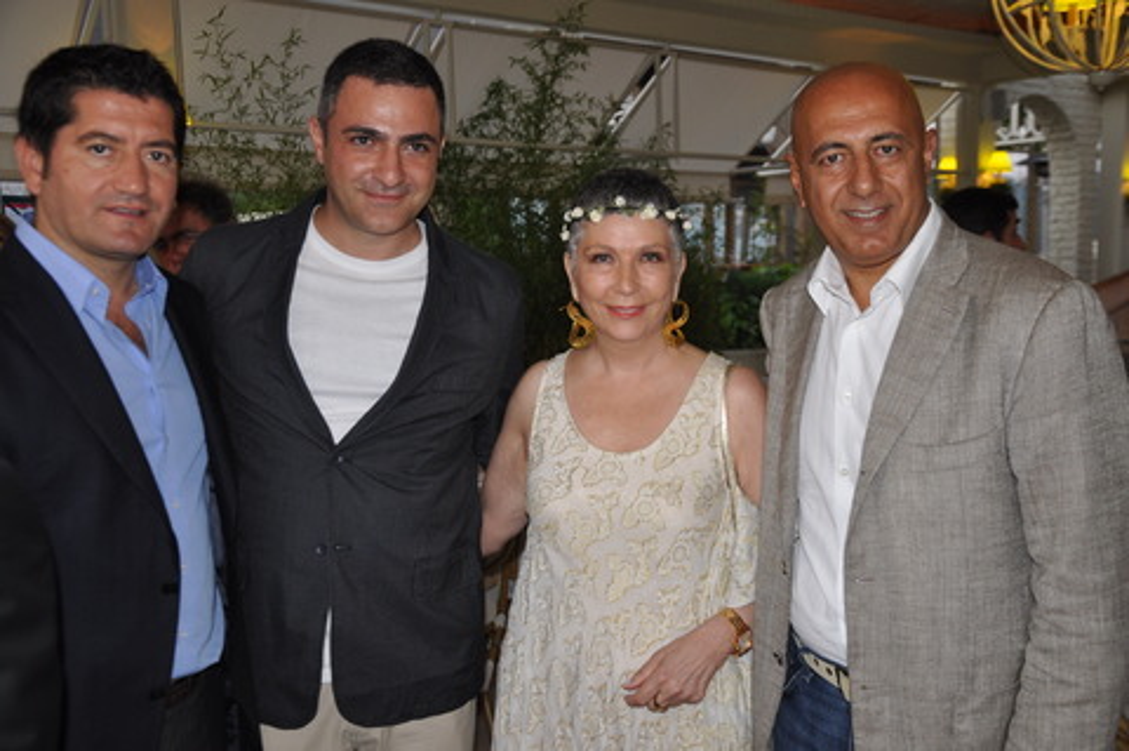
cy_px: 376
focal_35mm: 39
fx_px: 1222
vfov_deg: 34.1
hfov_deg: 49.6
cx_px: 564
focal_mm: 26
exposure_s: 1/60
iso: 400
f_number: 4
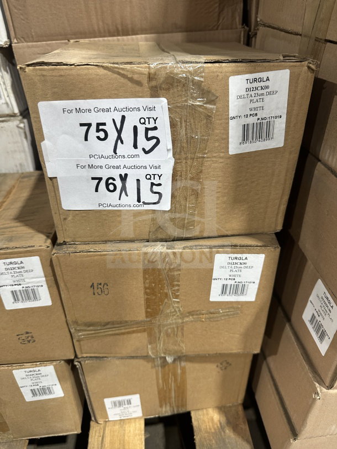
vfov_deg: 71.6
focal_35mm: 24
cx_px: 168
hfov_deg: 56.8
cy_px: 224
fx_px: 311
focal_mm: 6.86
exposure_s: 1/60
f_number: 1.78
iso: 250
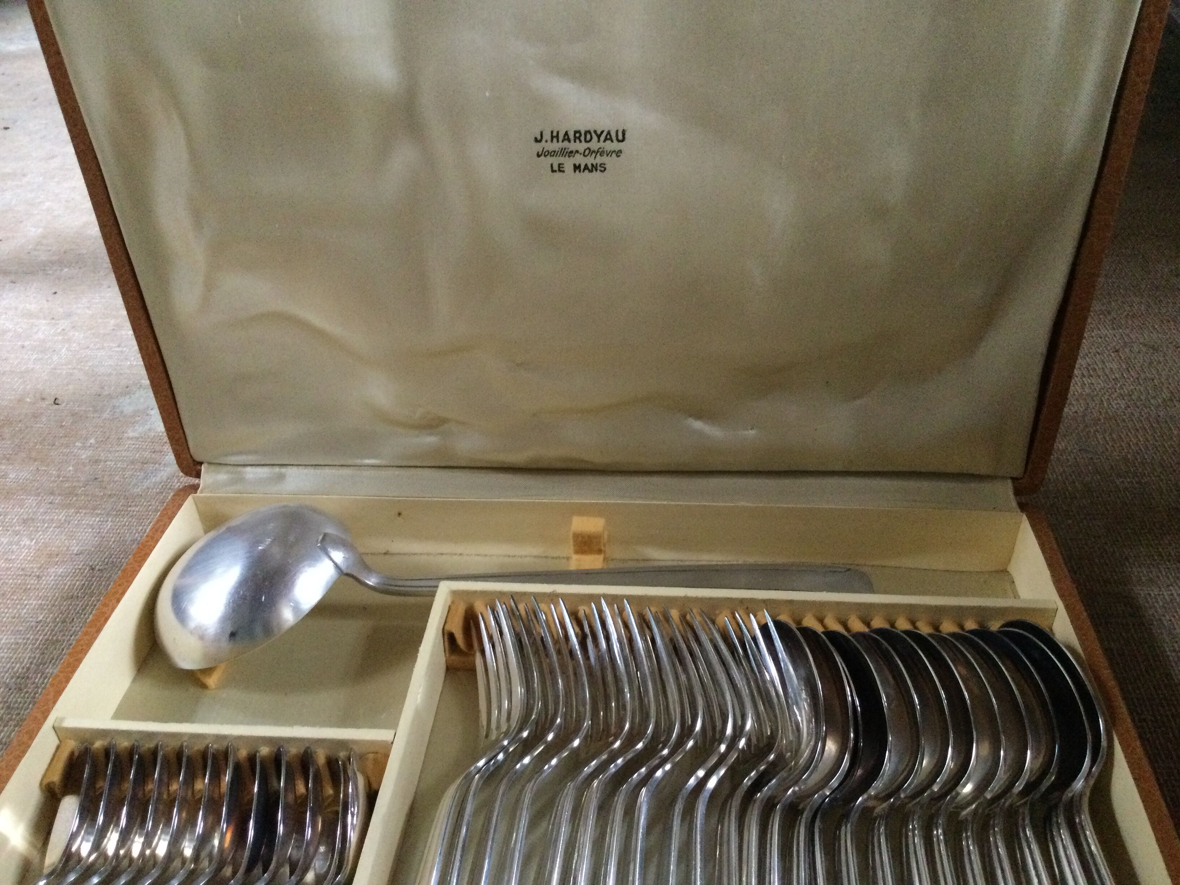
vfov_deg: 45.4
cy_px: 442
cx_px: 590
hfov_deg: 58.4
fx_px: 1057
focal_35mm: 31
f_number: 2.4
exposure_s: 1/17
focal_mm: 3.3
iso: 250
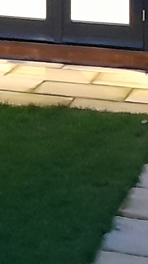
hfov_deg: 5.8
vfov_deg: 10.7
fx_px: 1318
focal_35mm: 189
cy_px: -204
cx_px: -346
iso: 1000
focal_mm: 3.98
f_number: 1.8
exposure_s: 1/20
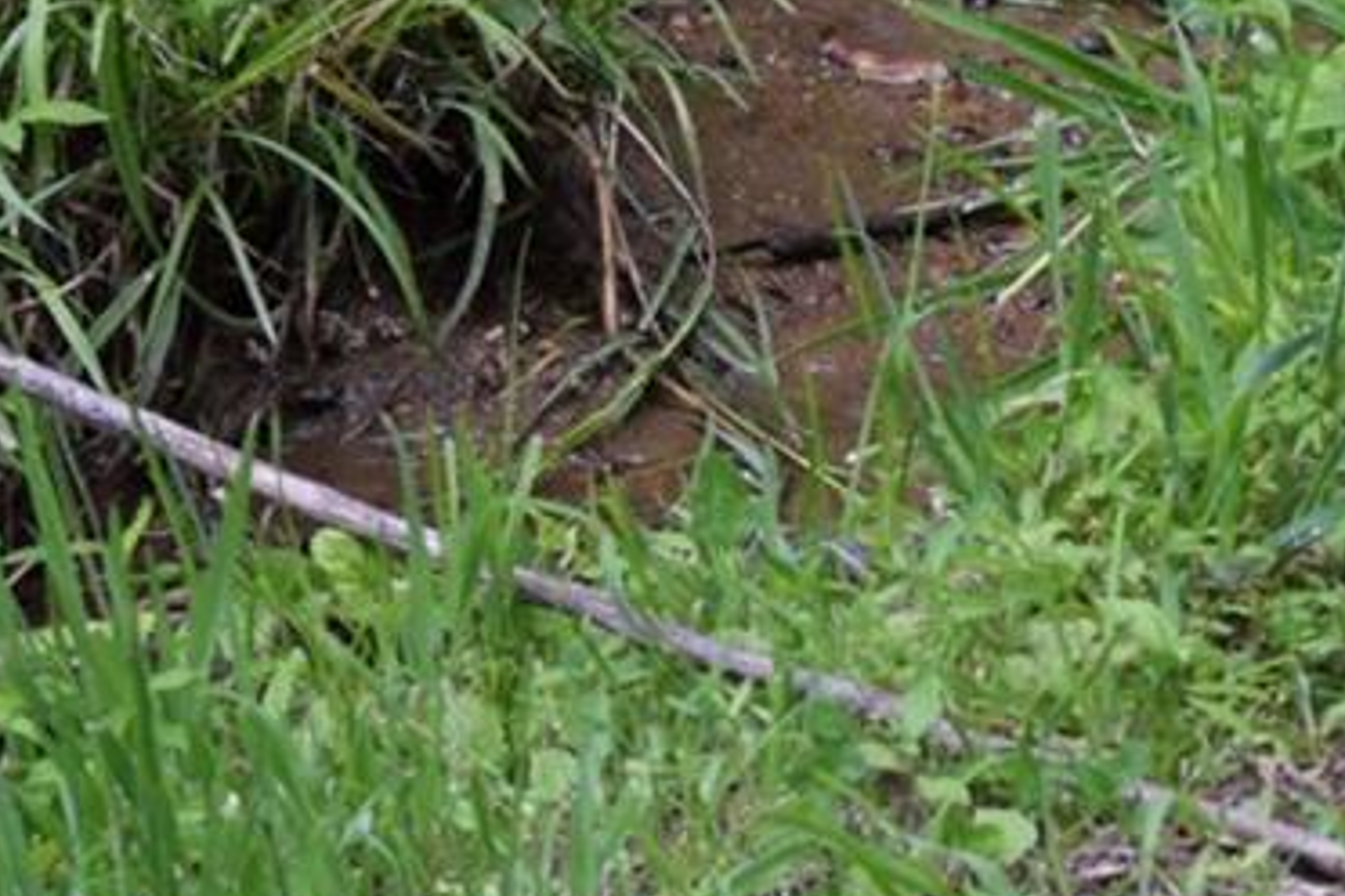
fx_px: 16989
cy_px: -919
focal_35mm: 455
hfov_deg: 4.5
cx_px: 1121
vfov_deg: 3.0
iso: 400
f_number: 6.3
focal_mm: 55
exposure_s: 1/160
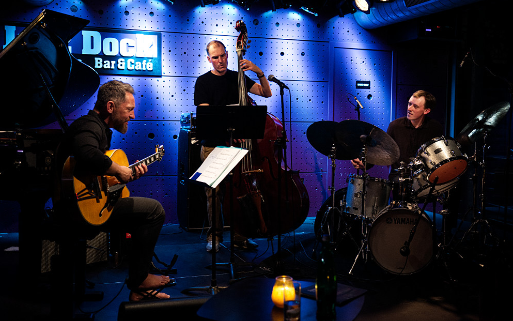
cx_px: 258
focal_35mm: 39
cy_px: 153
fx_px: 545
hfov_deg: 50.4
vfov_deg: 32.8
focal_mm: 38
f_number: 2.8
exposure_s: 1/160
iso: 2800
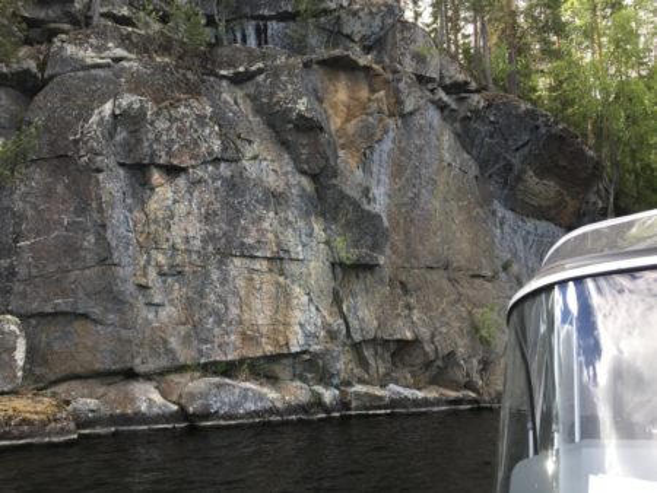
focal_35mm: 29
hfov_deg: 61.6
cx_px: 328
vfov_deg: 48.3
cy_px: 246
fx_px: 551
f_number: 2.2
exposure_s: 1/202
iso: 25
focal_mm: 4.15
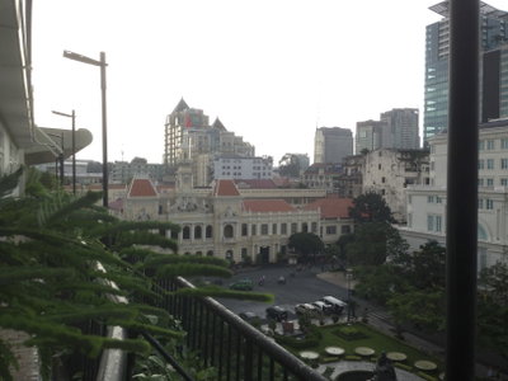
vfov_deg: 42.9
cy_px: 190
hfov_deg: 55.4
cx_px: 254
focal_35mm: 33
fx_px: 484
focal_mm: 4.13
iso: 50
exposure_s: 1/60
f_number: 2.4
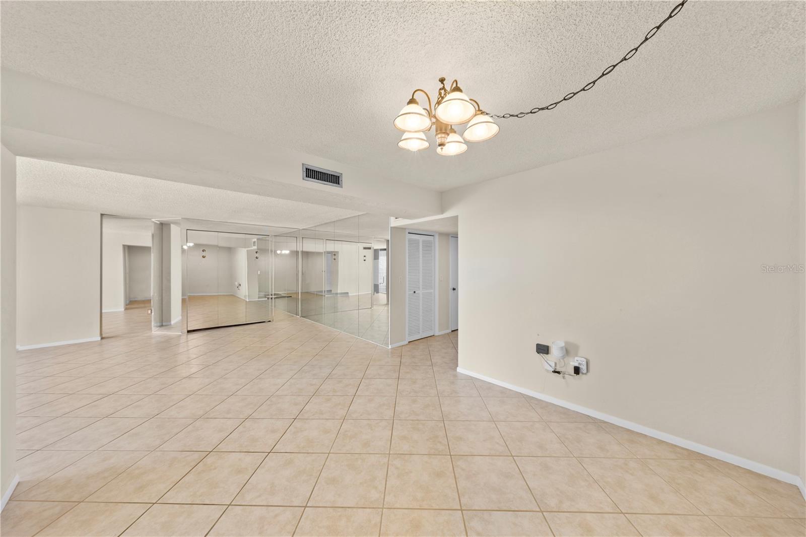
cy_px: 268
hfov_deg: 112.6
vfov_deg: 90.0
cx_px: 403
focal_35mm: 12
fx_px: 269
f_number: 9
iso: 100
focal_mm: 12
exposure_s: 1/3
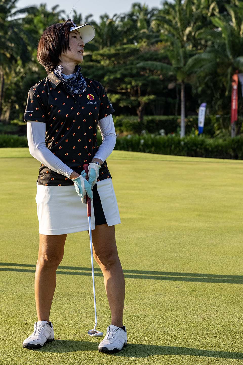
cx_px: 122
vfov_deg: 27.3
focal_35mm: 74
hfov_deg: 18.4
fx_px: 749
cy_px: 182
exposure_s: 1/2000
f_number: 5.6
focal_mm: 74
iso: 1250
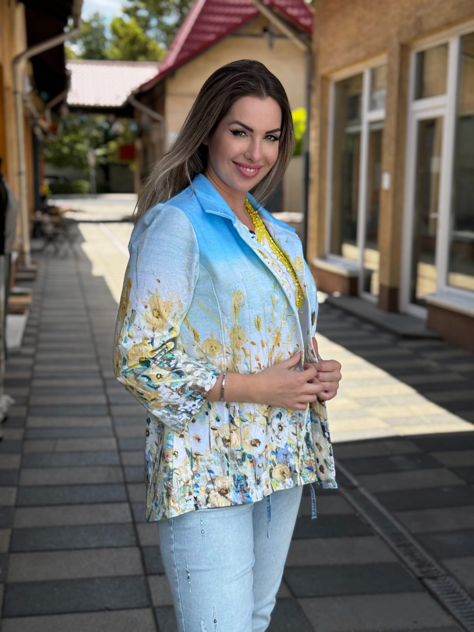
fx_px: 876
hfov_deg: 30.3
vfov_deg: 39.7
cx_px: 237
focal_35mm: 48
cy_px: 316
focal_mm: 6.76
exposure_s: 1/1681
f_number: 1.78
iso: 64
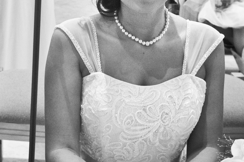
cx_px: 15
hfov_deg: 22.0
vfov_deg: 14.9
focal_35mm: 90
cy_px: 0
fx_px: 610
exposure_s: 1/15
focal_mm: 18
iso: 800
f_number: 3.5
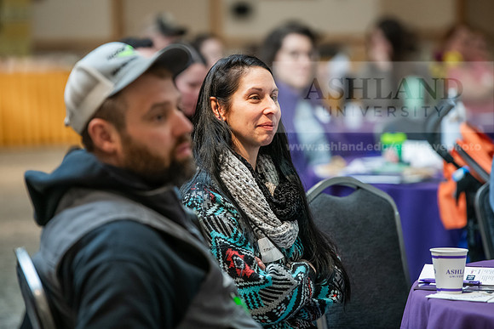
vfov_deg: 7.6
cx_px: 247
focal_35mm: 180
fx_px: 2470
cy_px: 164
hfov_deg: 11.4
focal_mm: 180
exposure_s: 1/200
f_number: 3.2
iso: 1600
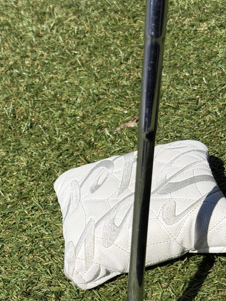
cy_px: 244
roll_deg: +13.1
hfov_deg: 17.4
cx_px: 39
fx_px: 731
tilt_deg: -42.8
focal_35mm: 84
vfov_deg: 22.9
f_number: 1.78
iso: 64
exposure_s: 1/5587
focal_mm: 6.76
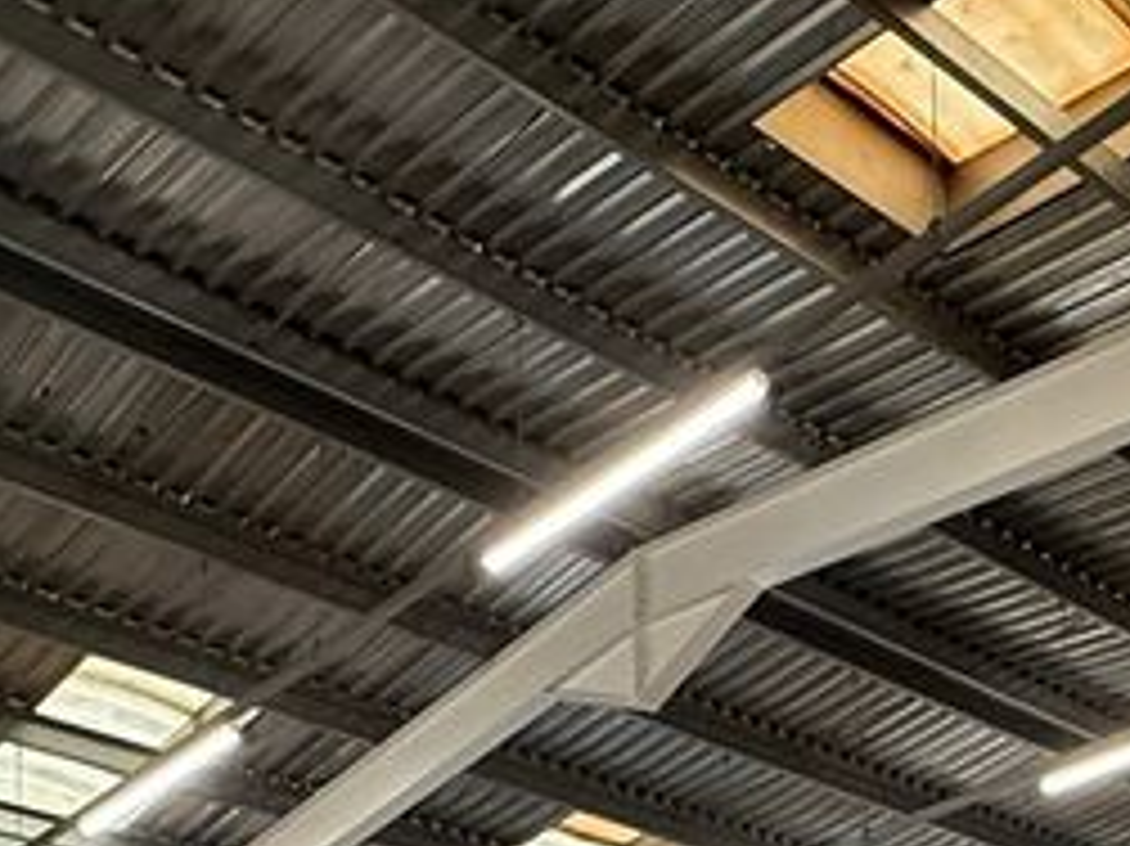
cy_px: 1384
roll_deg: +1.3
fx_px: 2023
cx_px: 941
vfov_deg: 19.5
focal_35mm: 62
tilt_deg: +6.9
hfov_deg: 30.3
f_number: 2.2
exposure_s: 1/100
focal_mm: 2.22
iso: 160
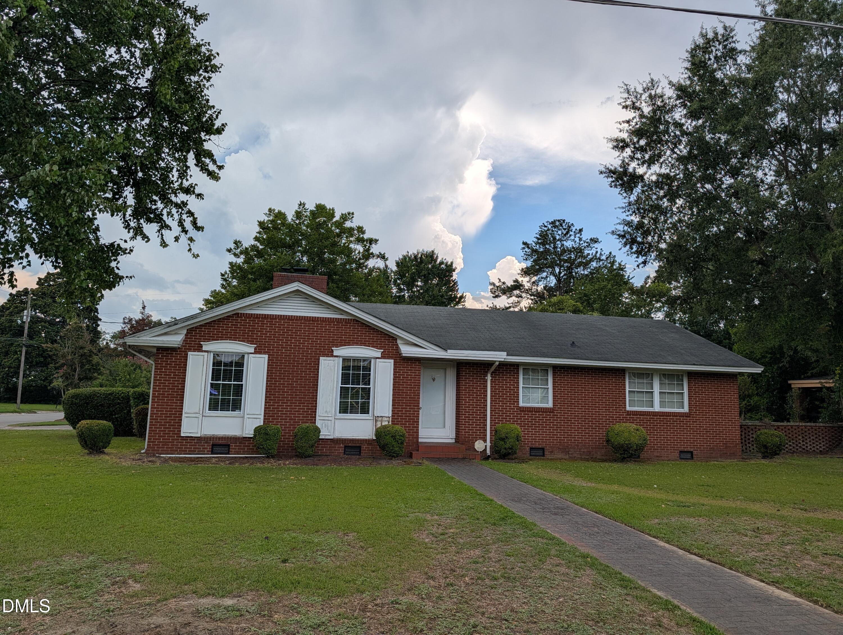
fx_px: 585
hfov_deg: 71.5
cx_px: 422
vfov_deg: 56.9
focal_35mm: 24
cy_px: 318
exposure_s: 1/951
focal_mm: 6.9
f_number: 1.68
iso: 20
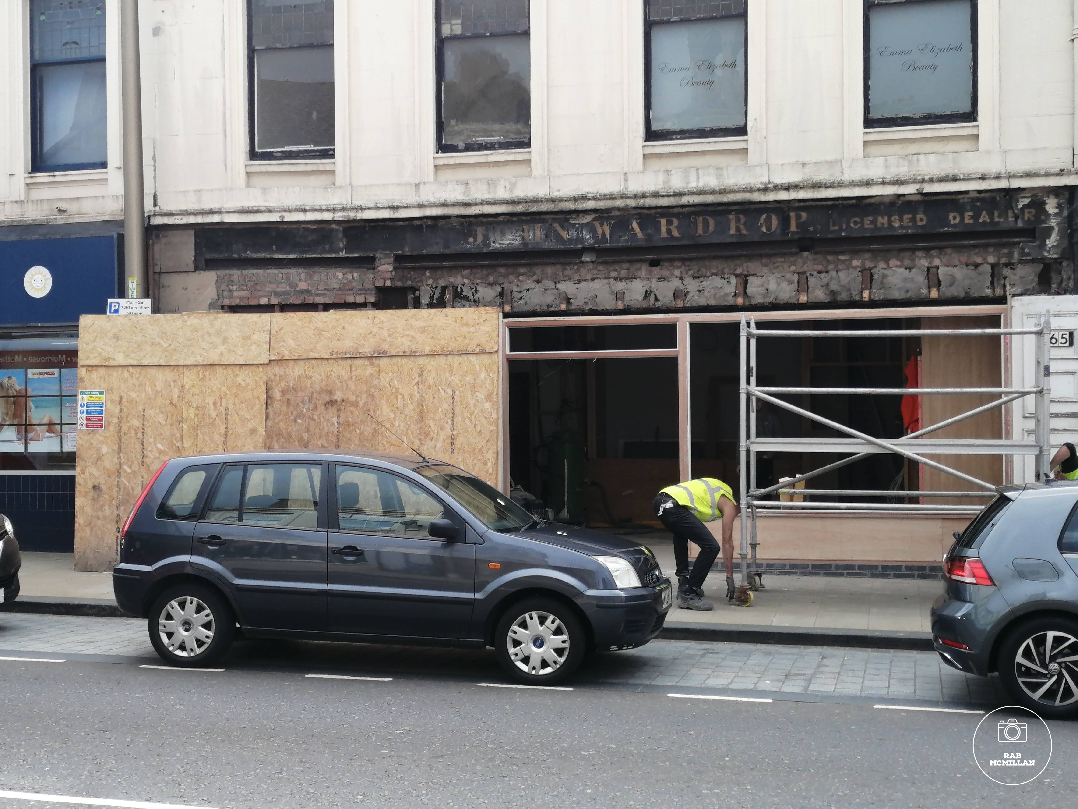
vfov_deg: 32.9
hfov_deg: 42.9
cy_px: 404
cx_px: 539
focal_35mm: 44
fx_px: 1370
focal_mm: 3.62
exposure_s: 1/337
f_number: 1.8
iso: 50
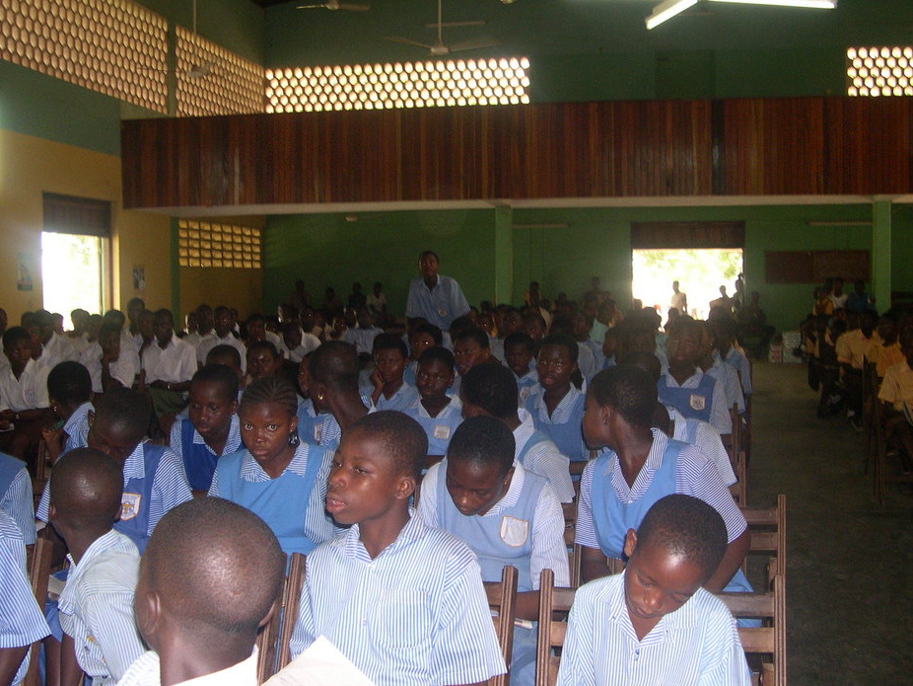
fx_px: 1108
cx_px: 469
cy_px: 326
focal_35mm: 42
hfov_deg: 44.8
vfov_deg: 34.4
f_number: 2.8
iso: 249
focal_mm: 8
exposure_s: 1/60
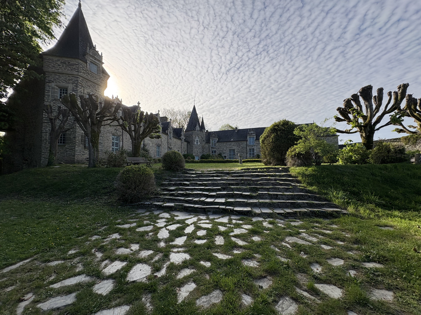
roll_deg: +0.3
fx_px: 170
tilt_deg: +4.6
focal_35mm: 14
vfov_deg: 85.7
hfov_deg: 102.1
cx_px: 210
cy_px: 158
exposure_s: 1/1709
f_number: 2.2
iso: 64
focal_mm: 2.22
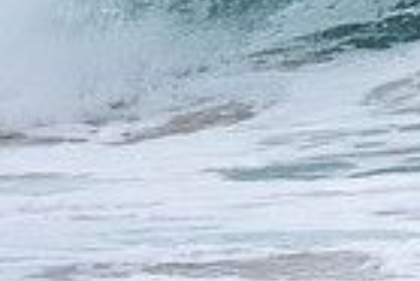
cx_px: 731
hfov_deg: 0.7
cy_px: -171
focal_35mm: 3127
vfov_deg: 0.4
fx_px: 36519
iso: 320
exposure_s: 1/1250
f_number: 5.6
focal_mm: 500
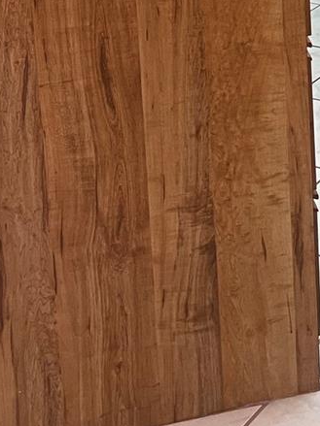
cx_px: 408
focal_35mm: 91
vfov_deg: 18.8
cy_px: -223
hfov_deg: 15.5
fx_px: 1122
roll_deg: +1.3
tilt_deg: -9.6
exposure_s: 1/60
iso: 125
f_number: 1.6
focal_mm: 5.1
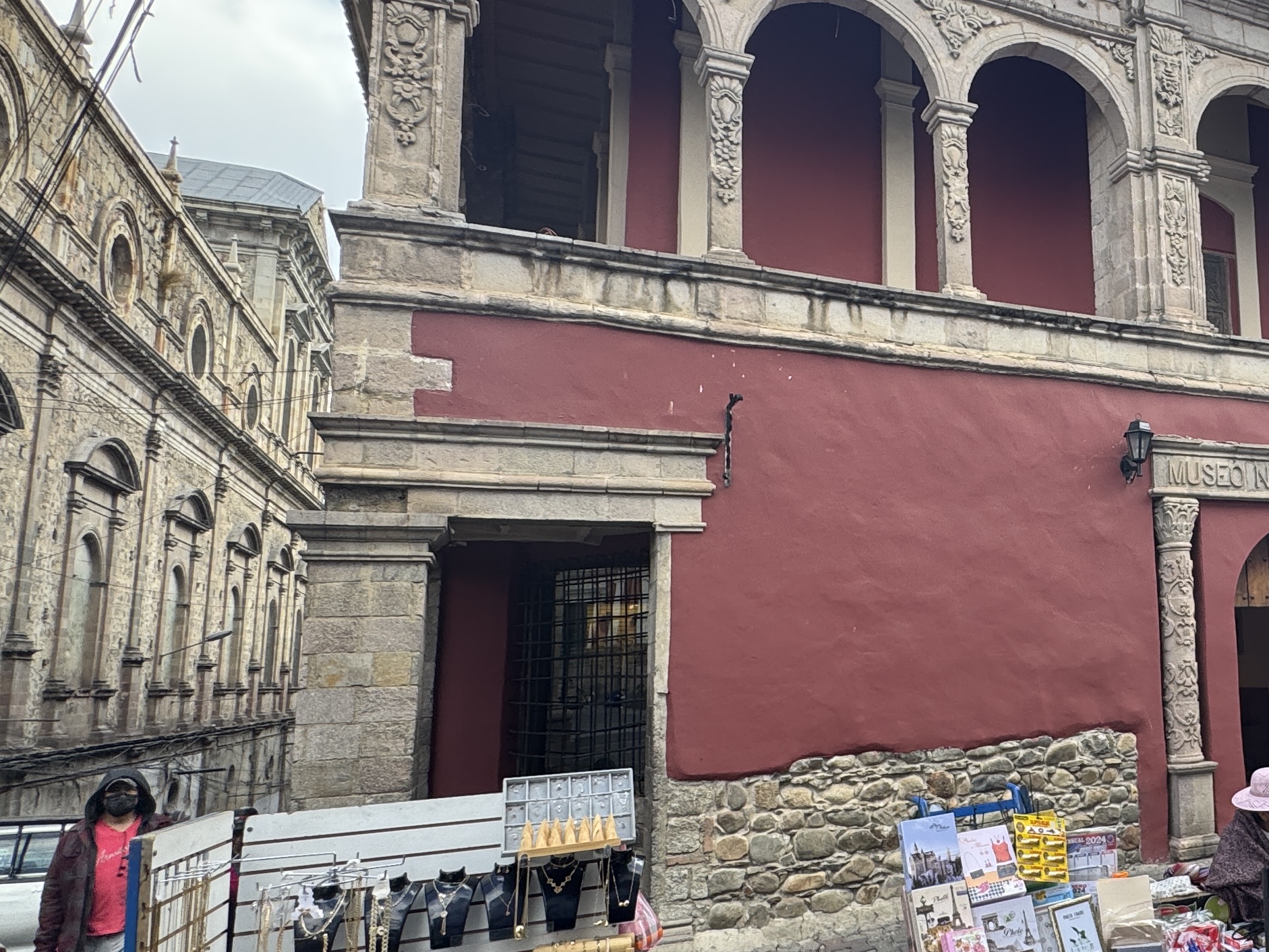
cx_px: 1125
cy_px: 488
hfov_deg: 53.1
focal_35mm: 30
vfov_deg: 46.8
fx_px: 1100
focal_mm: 2.22
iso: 40
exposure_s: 1/164
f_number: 2.2
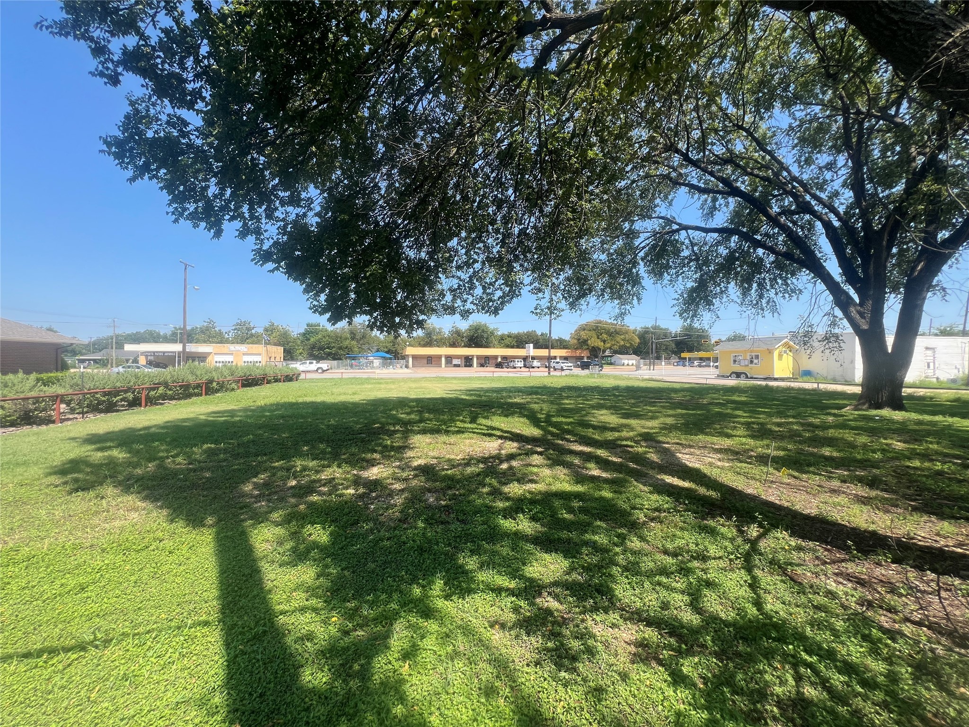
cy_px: 364
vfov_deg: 89.9
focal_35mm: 13
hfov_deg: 106.2
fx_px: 364
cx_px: 484
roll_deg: -0.3
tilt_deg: -0.7
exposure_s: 1/834
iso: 32
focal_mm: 1.57
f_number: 1.8
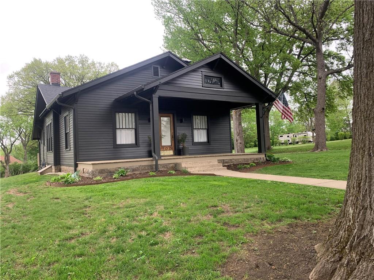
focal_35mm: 26
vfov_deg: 53.1
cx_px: 187
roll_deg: +3.4
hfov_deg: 67.3
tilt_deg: +2.3
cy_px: 140
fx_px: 281
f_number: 1.8
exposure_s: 1/122
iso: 32
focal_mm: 4.25
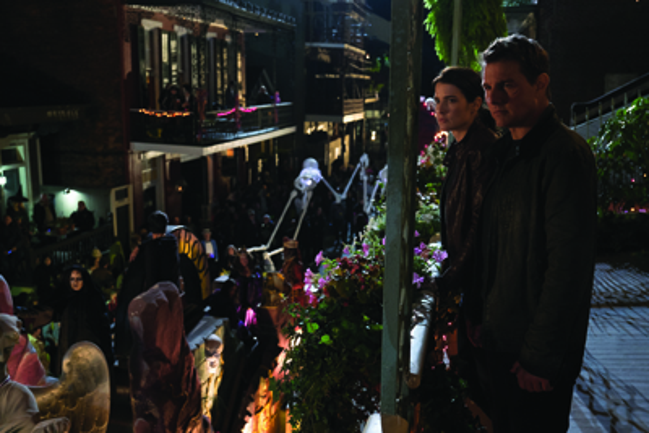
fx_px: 631
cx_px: 324
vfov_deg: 37.9
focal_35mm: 35
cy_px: 216
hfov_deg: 54.4
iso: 1600
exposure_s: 1/60
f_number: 3.6
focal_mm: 23.4
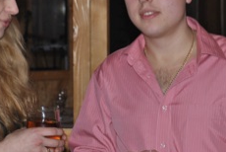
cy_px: 25
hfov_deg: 13.8
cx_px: 117
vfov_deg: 9.2
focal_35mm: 149
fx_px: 937
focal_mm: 44
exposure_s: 1/60
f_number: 5.3
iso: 200
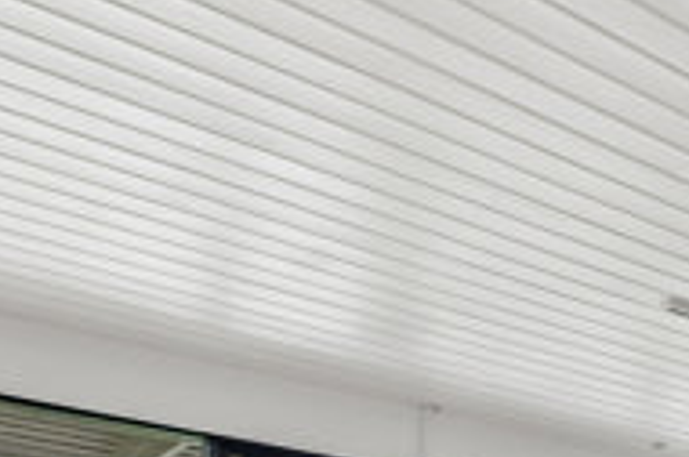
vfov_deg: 19.0
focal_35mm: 59
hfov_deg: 32.7
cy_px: 753
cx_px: 109
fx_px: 1127
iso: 200
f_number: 10
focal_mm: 14
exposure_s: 1/15
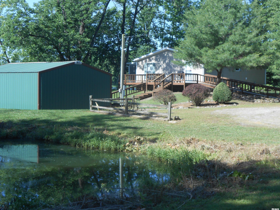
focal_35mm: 59
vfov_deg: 24.8
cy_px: 103
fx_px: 477
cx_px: 139
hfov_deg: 32.7
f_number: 5.2
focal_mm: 10
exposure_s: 1/200
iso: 80
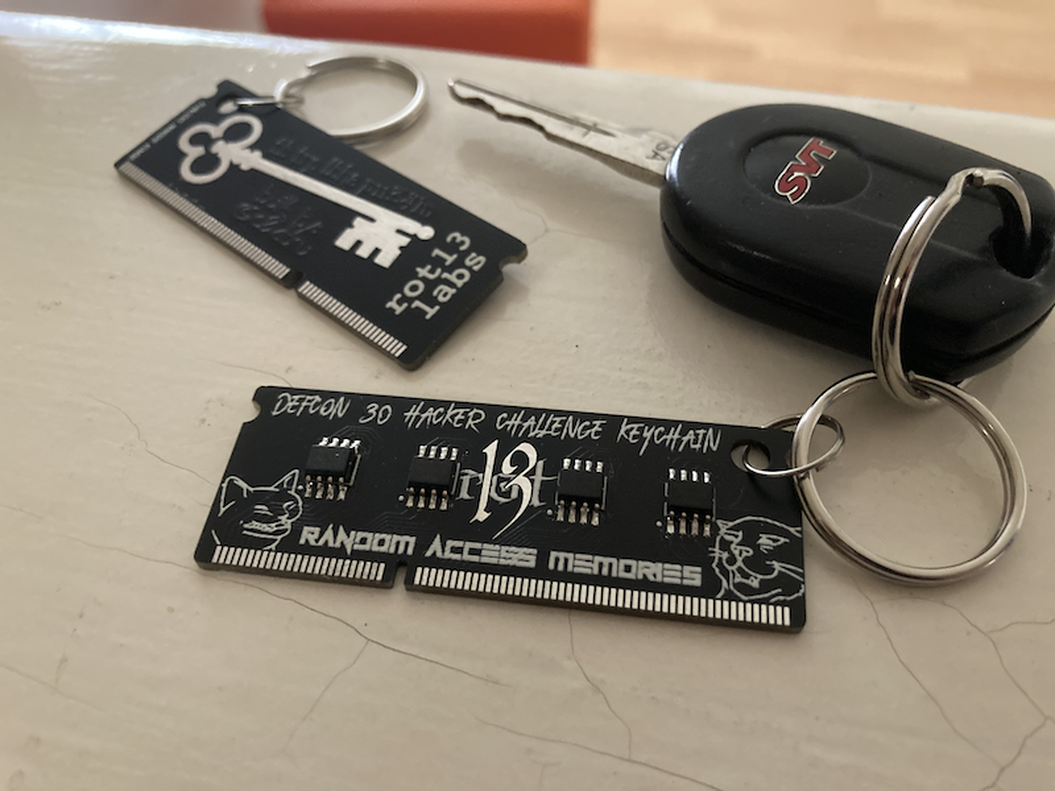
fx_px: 853
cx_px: 528
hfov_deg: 63.4
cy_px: 396
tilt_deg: -53.3
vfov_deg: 49.7
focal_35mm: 28
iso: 640
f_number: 1.8
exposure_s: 1/28
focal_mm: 3.99
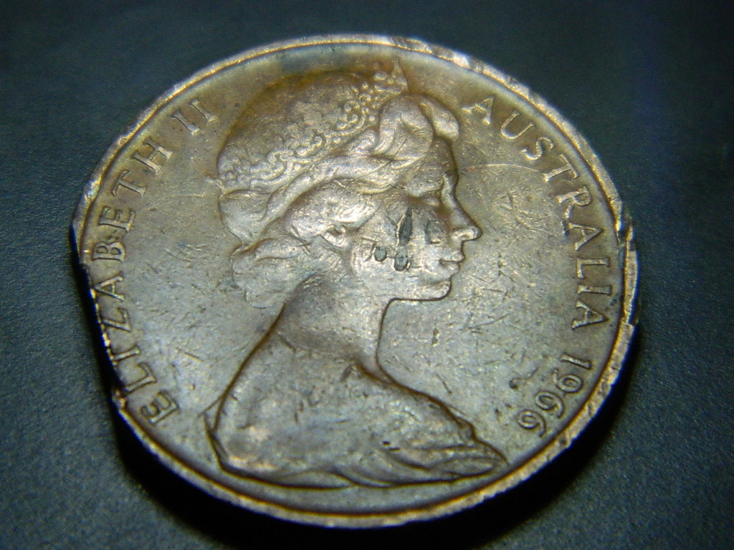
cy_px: 275
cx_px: 367
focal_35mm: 150
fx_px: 3181
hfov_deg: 13.2
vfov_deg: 9.9
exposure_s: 1/125
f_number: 4.9
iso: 400
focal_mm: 27
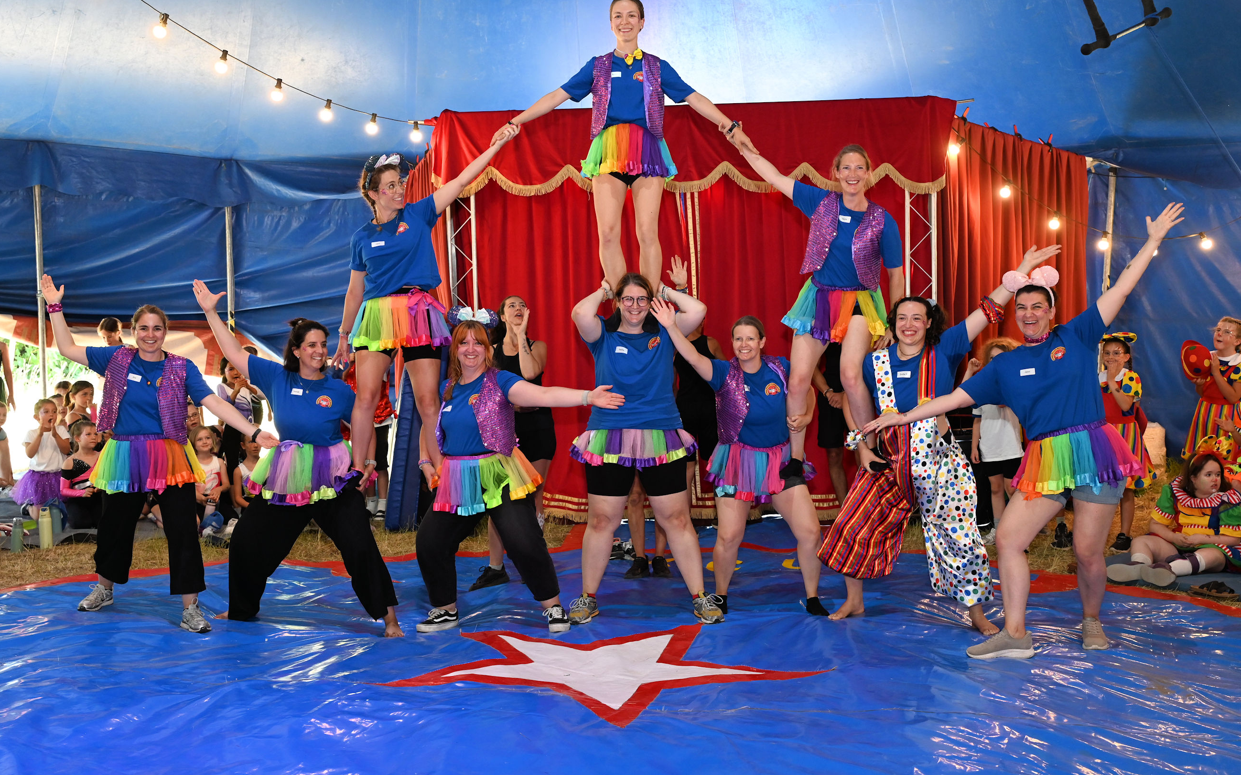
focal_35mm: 40
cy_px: 370
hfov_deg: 49.3
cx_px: 615
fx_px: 1353
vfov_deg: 32.0
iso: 1250
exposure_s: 1/125
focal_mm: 34
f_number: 4.5
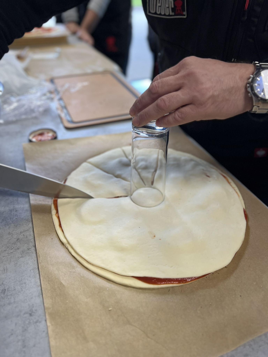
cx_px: 134
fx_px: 268
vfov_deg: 67.3
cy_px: 178
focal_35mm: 26
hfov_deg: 53.1
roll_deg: +2.6
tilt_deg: -39.9
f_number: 1.5
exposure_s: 1/100
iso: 64
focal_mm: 5.7
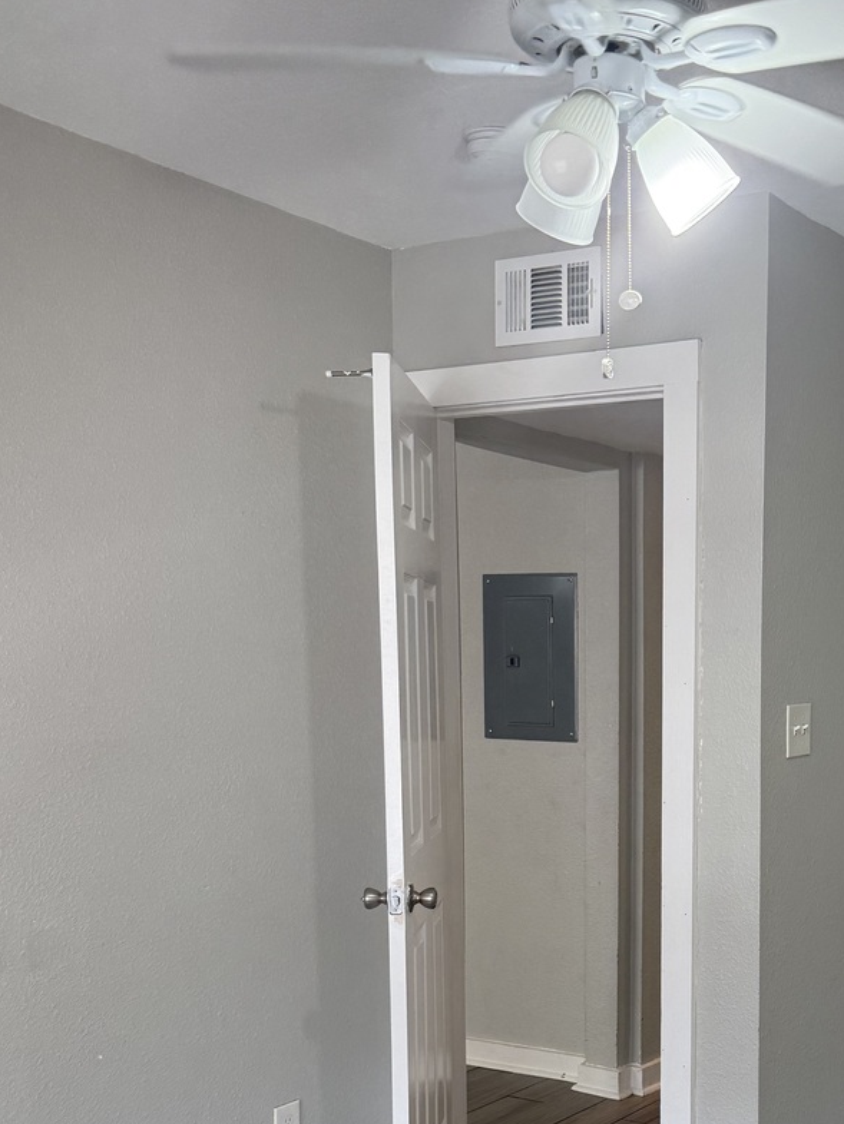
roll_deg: -1.4
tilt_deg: -8.4
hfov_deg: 31.7
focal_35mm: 44
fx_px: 1430
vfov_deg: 41.5
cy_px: 859
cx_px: 719
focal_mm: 6.76
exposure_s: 1/120
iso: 200
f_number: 1.78
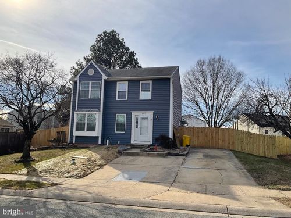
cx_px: 146
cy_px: 109
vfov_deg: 48.2
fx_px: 244
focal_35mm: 29
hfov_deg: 61.7
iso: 16
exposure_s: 1/3534
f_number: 1.8
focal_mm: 3
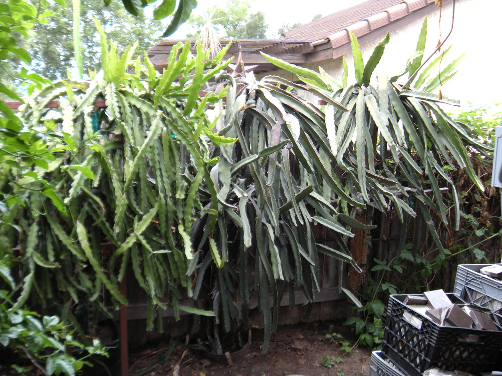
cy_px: 188
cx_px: 251
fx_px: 508
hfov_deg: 52.6
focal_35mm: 35
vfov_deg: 40.7
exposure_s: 1/55.6
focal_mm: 5.9
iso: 76
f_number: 3.8
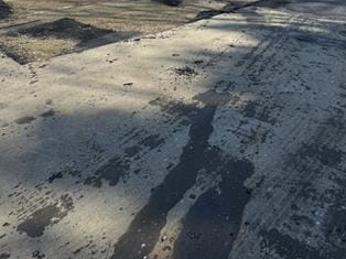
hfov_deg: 55.8
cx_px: 228
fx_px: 320
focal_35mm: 32
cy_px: -18
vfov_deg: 37.7
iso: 40
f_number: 2.2
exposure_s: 1/1198
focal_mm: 2.22
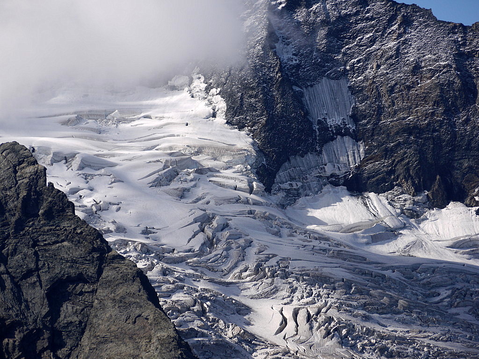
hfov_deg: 9.1
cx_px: 240
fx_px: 3017
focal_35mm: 218
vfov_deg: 6.8
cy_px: 180
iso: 100
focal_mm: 109
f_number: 7.1
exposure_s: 1/800
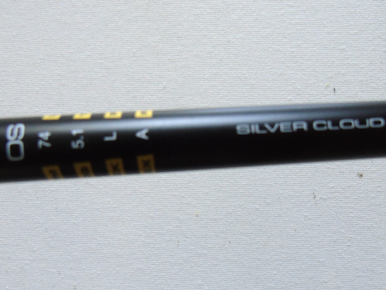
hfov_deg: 55.3
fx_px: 368
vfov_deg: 42.9
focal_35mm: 33
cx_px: 206
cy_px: 163
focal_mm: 4.4
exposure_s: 1/30
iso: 400
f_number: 3.4
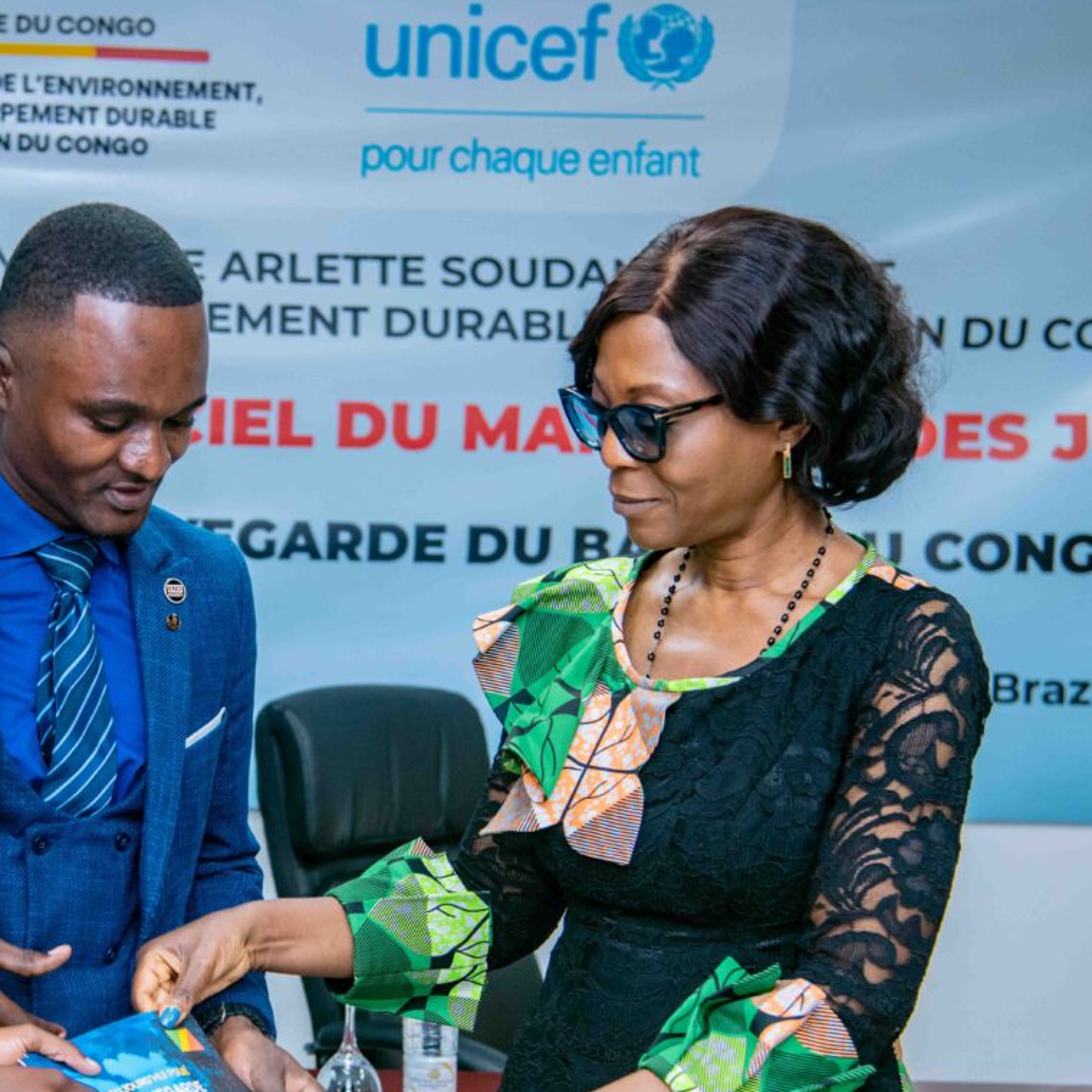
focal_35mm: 79
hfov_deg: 21.6
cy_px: 695
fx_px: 2820
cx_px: 184
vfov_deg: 21.9
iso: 800
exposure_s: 1/100
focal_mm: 46
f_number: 4
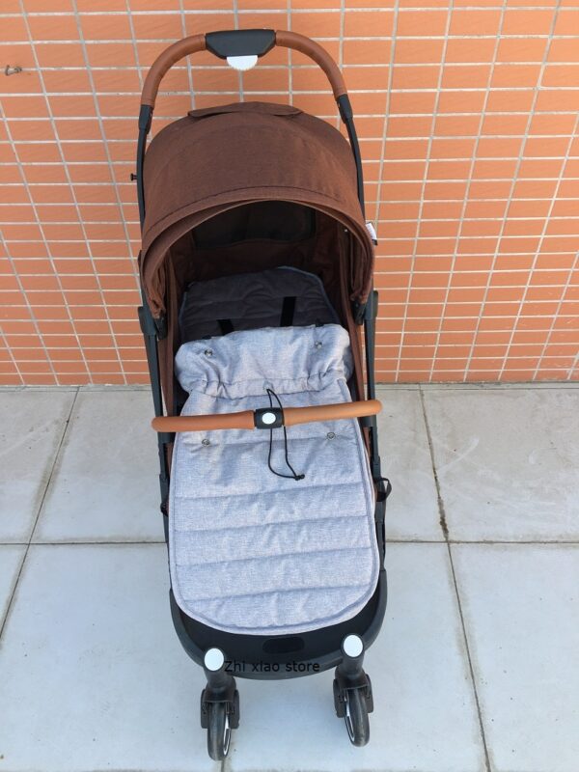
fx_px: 647
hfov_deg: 48.2
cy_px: 386
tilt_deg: -43.7
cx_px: 290
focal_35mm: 29
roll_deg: +0.6
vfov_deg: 61.7
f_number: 2.2
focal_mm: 4.15
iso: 25
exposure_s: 1/131
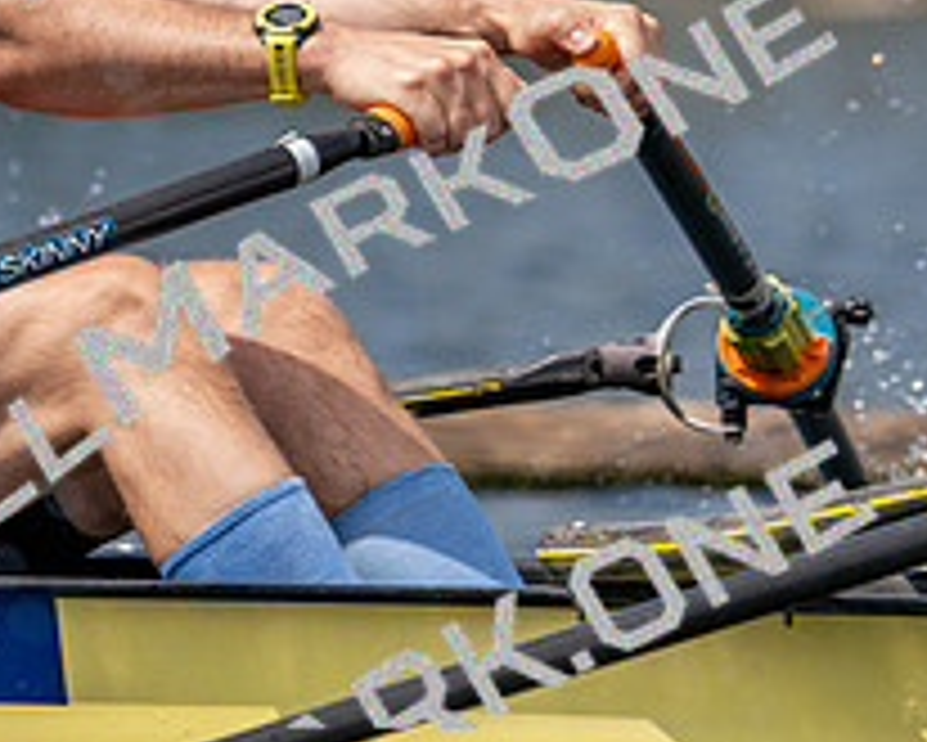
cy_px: -43
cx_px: 702
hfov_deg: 1.9
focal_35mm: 1027
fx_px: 28190
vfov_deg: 1.5
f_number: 6.3
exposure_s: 1/1600
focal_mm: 388
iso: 200
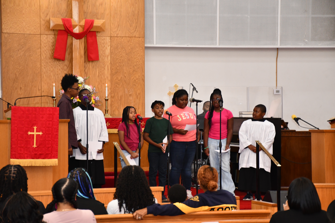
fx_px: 1042
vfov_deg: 12.2
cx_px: 168
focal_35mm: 112
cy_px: 112
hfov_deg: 18.3
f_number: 5
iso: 2200
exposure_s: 1/60
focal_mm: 75
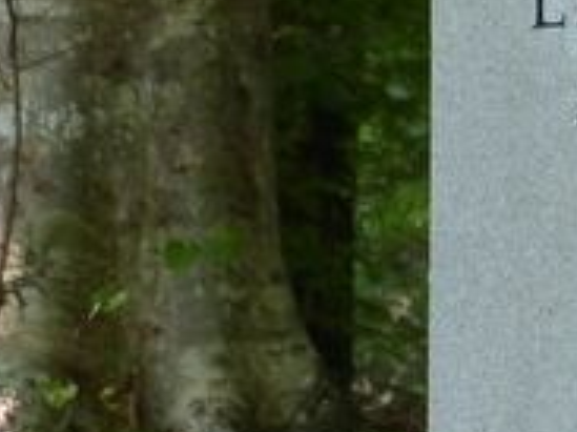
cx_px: 760
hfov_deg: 2.9
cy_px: 618
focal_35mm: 686
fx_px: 11427
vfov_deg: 2.2
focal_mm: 28.3
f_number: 2.8
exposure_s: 1/80
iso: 160
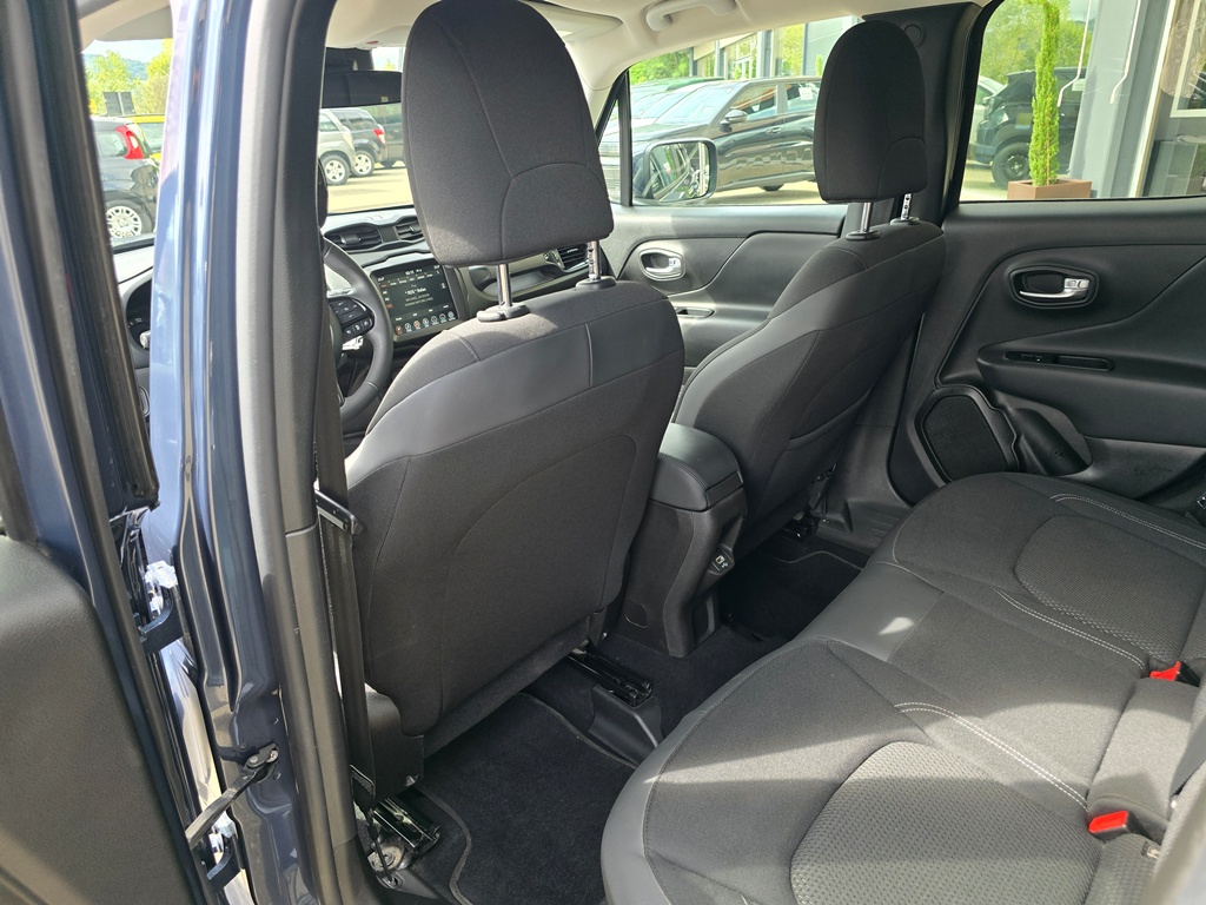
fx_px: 801
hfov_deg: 73.9
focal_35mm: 23
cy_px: 452
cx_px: 603
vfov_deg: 58.9
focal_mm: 6.3
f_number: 1.7
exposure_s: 1/180
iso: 64
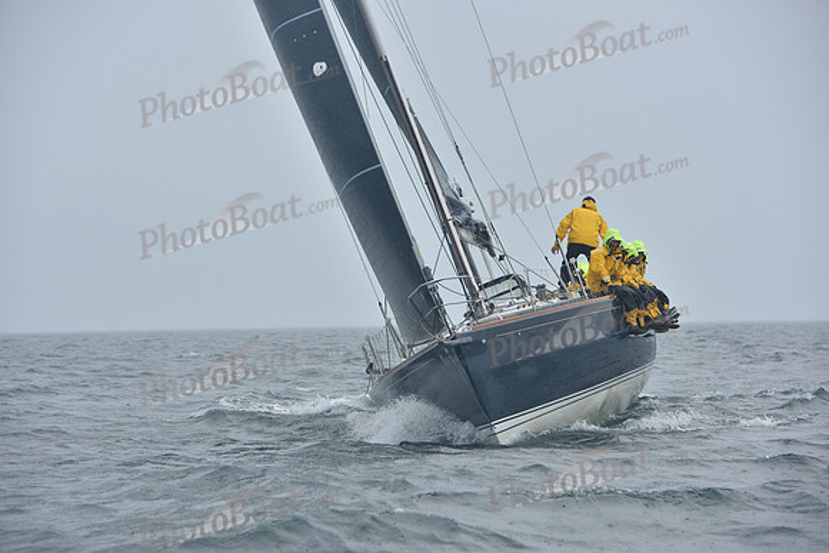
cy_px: 276
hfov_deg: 13.7
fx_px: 3455
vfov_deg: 9.2
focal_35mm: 150
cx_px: 414
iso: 320
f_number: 7.1
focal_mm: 150
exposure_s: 1/1000
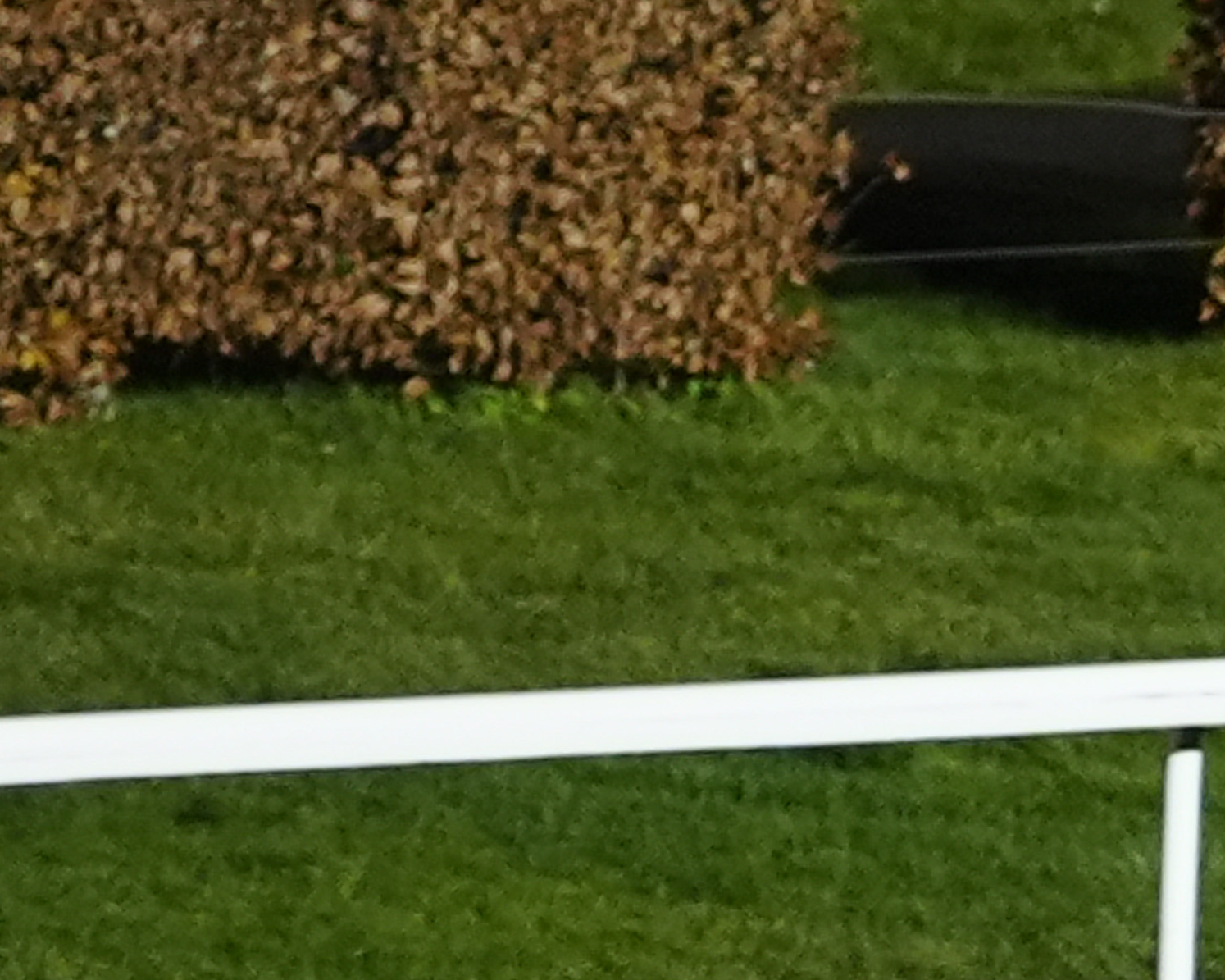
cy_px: 418
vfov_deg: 2.1
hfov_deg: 2.6
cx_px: 2175
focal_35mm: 754
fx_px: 27335
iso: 1600
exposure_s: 1/1000
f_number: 1.8
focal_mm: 200
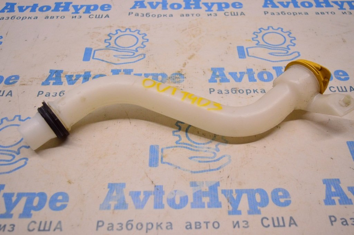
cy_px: 118
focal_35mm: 38
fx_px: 368
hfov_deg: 51.3
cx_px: 177
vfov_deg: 35.4
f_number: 4
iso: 1600
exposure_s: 1/400
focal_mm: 25
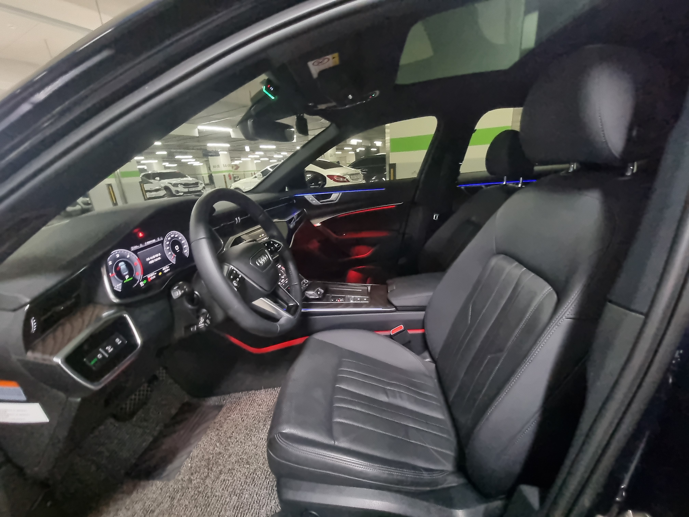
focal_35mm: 13
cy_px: 258
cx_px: 344
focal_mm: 2.2
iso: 1600
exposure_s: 1/24
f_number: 2.2
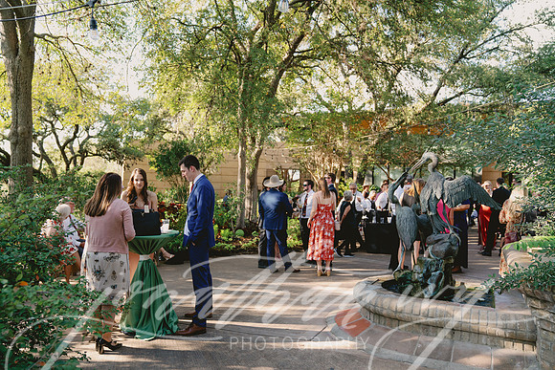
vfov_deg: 46.4
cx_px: 278
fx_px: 432
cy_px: 185
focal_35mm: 28
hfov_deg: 65.5
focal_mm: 28
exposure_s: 1/250
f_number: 3.2
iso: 400
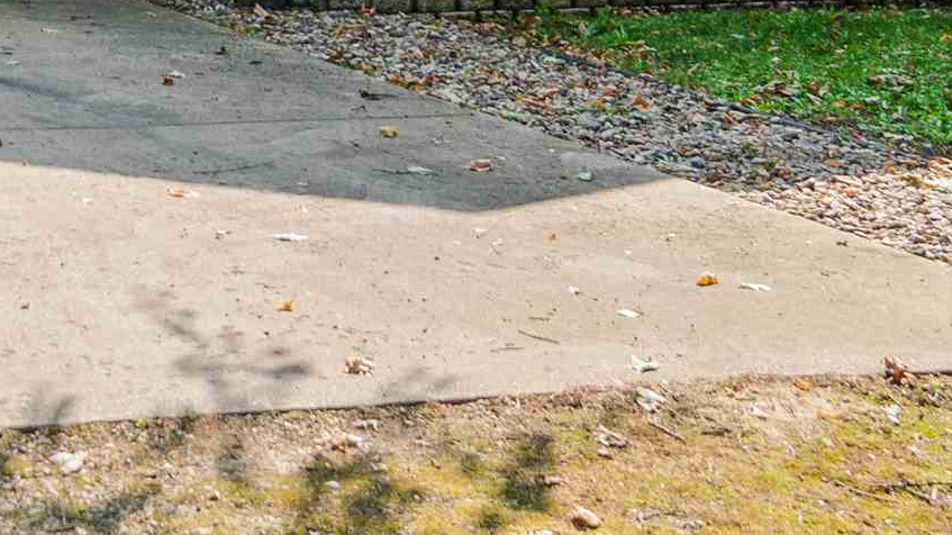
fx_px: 2297
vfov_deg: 12.6
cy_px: -291
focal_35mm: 91
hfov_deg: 21.5
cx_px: -230
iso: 100
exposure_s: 1/200
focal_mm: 16
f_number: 7.1
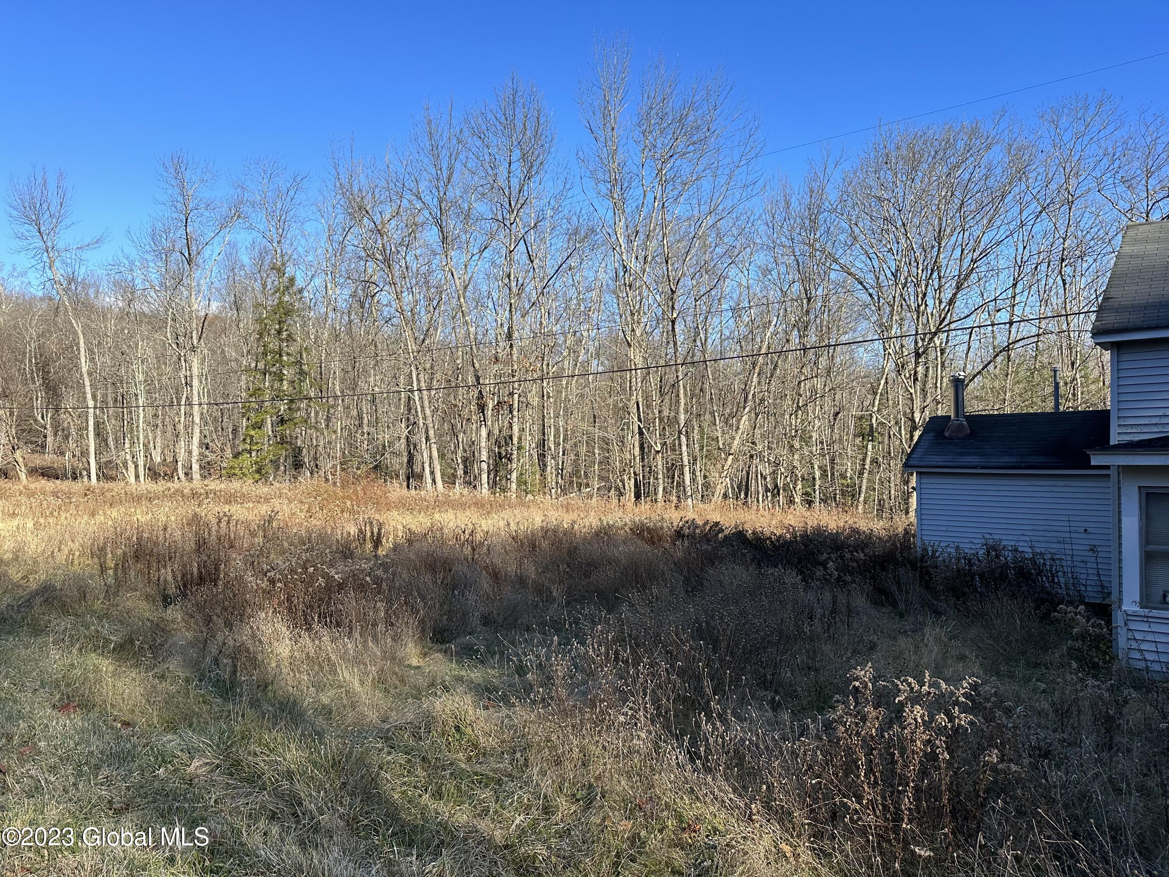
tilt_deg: +2.6
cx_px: 584
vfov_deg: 56.8
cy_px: 438
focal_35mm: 24
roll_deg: +1.6
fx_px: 810
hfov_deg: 71.6
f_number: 1.78
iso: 80
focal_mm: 6.86
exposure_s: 1/1949
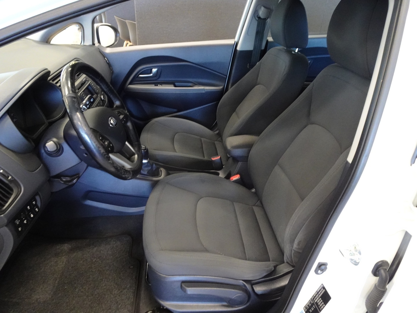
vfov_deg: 56.8
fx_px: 289
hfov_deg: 71.6
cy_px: 156
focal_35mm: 24
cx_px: 208
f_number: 3.5
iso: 800
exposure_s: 1/13
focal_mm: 4.25
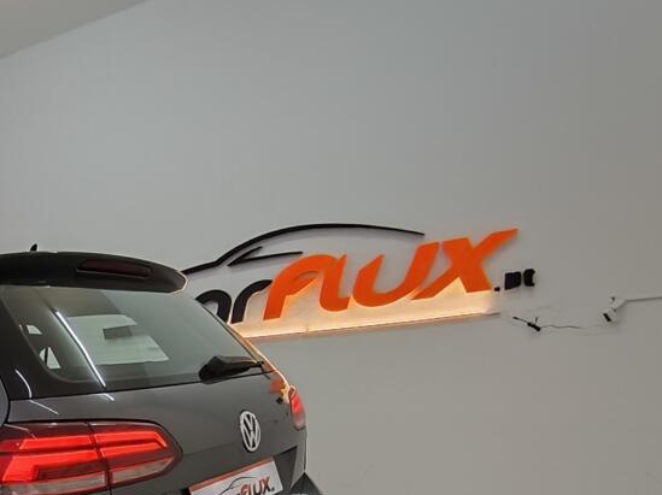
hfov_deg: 46.7
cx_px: 48
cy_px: 502
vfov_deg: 36.3
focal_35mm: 35
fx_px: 669
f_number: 2.2
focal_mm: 1.65
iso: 320
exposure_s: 1/33.3
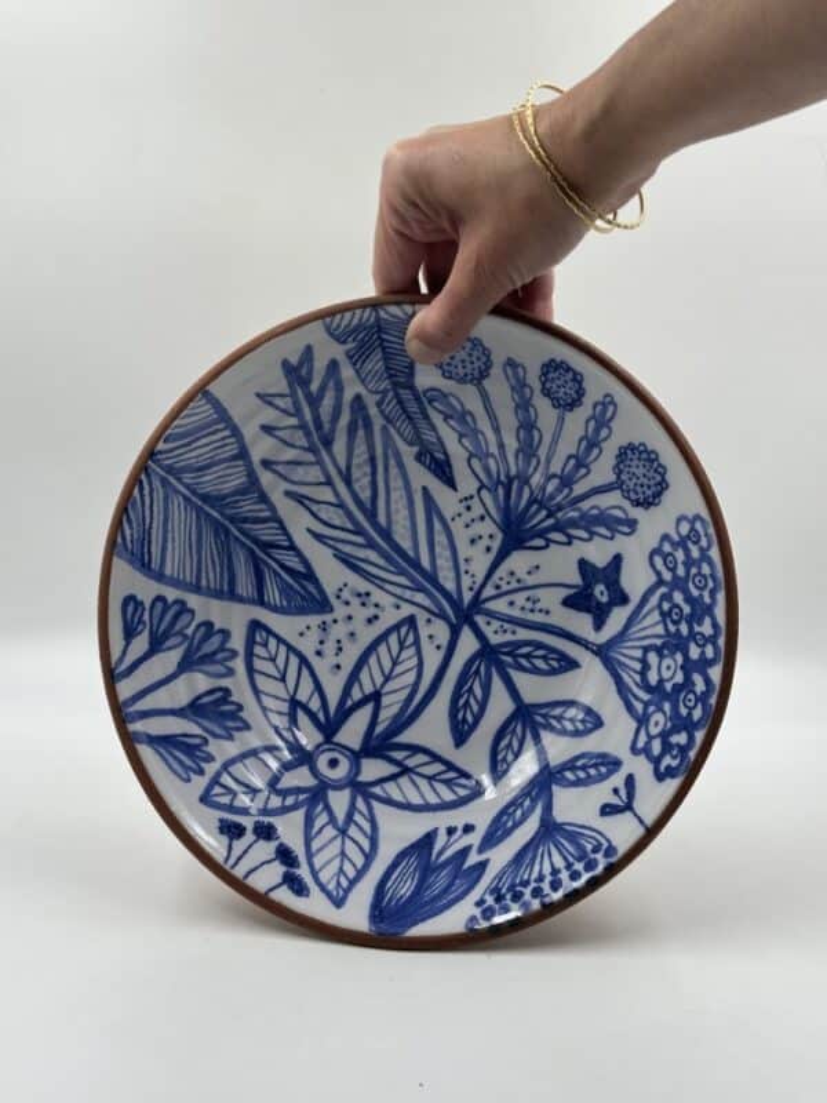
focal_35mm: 48
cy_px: 552
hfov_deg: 30.3
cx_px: 414
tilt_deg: -14.2
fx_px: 1529
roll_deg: -1.9
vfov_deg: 39.7
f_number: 1.78
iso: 50
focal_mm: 6.86
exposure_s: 1/199
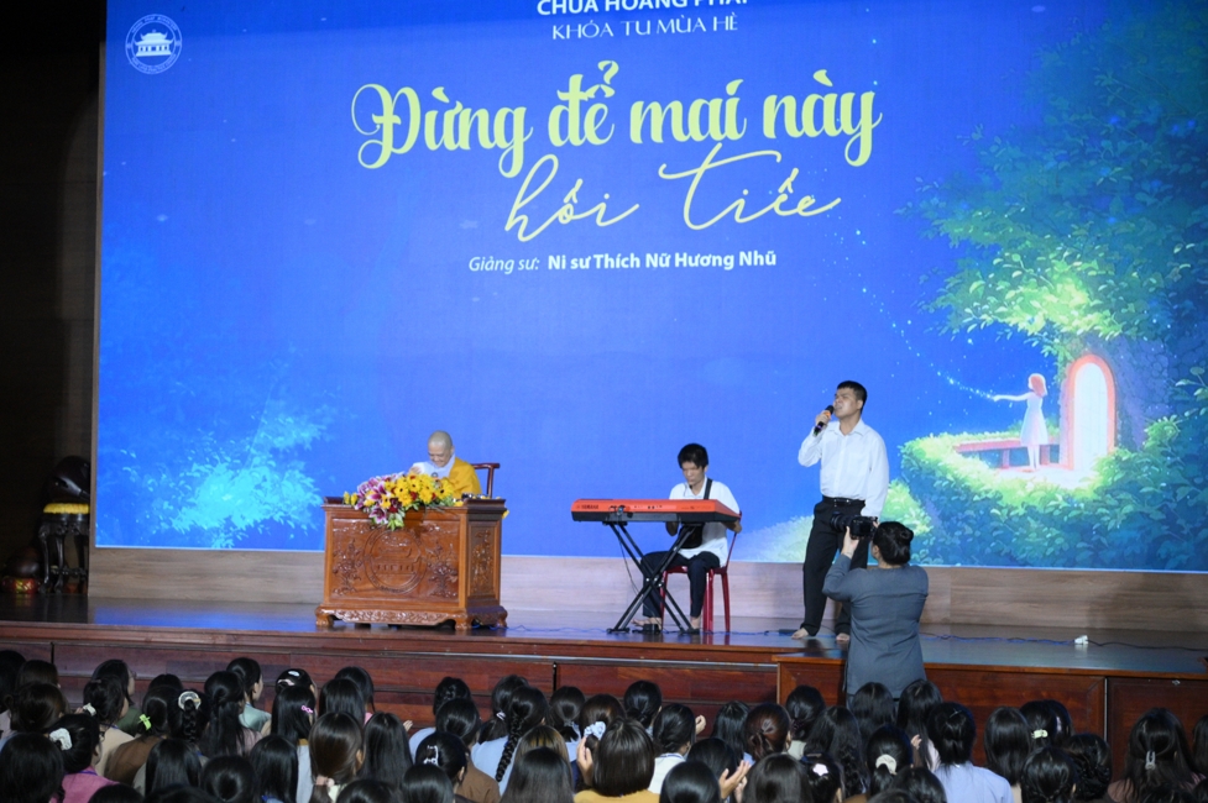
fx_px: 2850
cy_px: 402
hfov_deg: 23.9
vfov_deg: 16.1
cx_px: 604
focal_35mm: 85
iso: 6400
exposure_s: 1/100
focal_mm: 85
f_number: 4
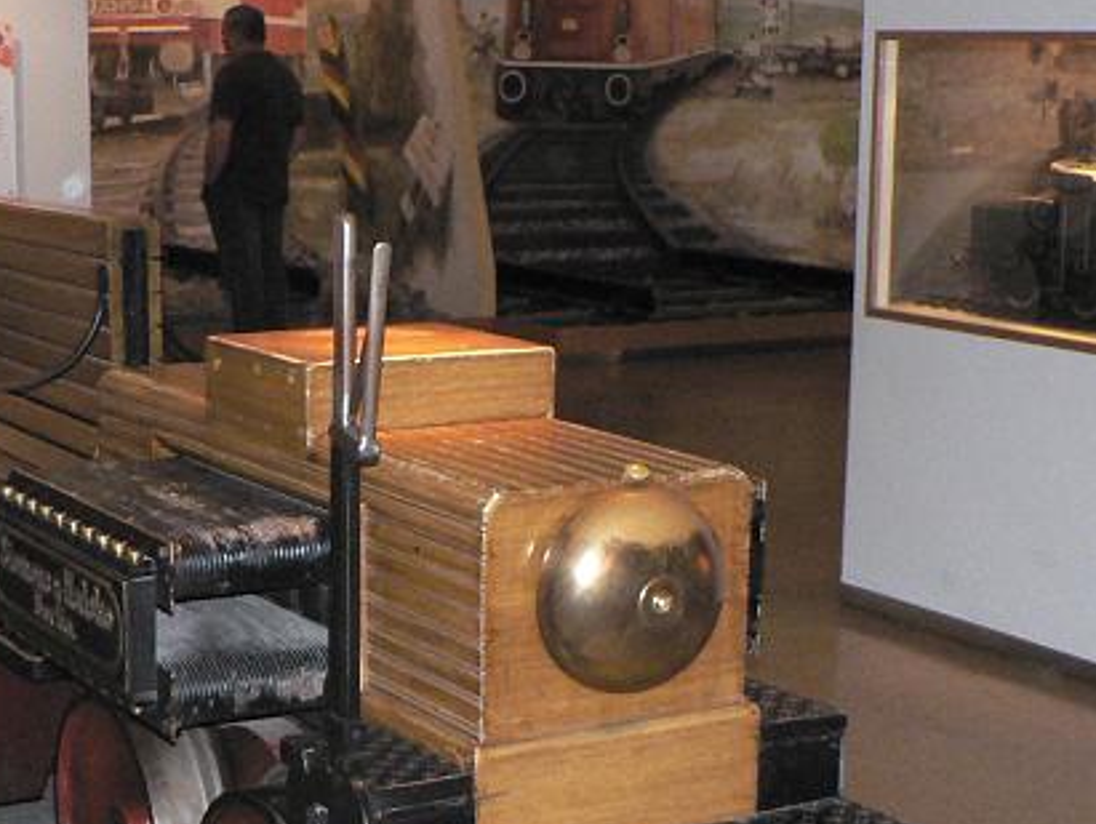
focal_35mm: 70
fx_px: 2218
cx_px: 307
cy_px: 600
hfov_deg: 27.5
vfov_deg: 20.9
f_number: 2.8
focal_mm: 6
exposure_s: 1/60
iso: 400
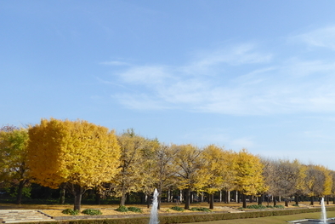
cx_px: 223
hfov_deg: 49.8
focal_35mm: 38
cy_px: 125
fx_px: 354
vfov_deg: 35.0
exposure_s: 1/800
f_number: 3.3
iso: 100
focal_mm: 4.3
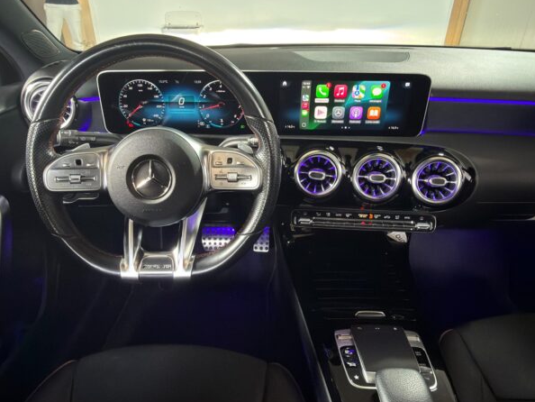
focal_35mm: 24
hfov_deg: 71.6
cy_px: 199
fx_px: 371
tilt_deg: -29.4
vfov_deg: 56.8
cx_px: 264
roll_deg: -0.1
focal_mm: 2.22
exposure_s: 1/17
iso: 500
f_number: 2.2
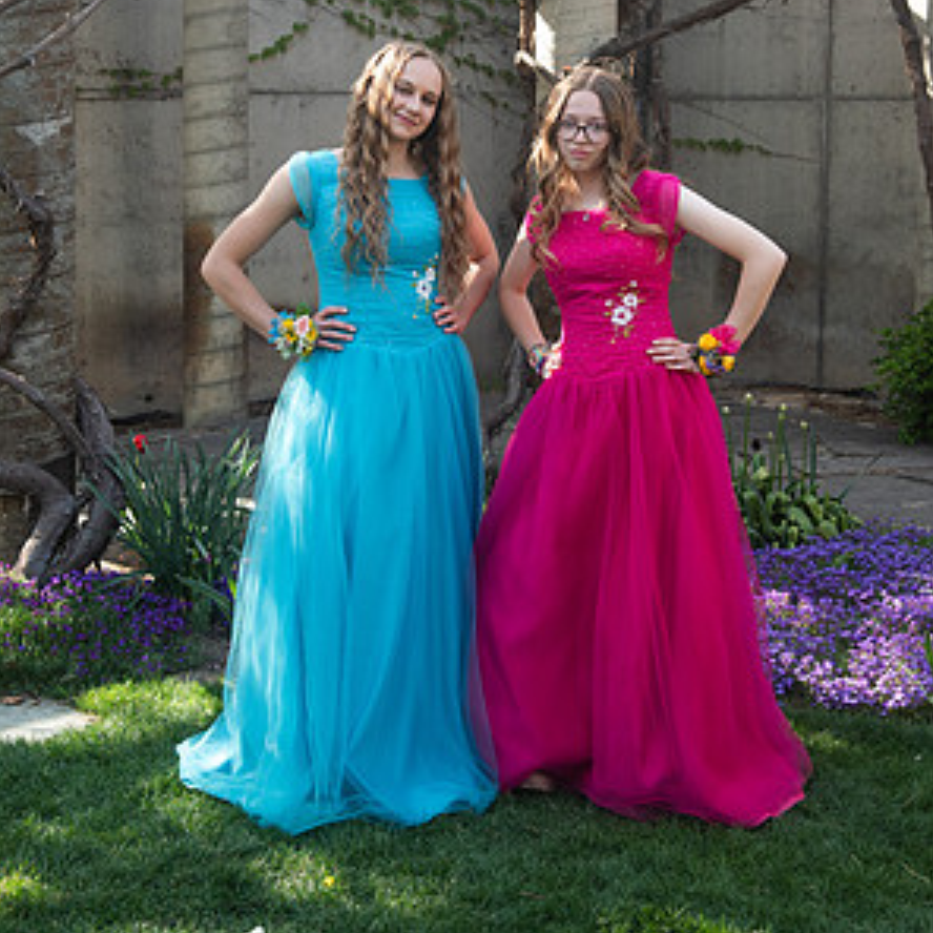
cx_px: 463
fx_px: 1891
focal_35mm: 62
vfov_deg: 27.4
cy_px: 255
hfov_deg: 27.7
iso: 400
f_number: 5.6
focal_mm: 48
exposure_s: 1/160
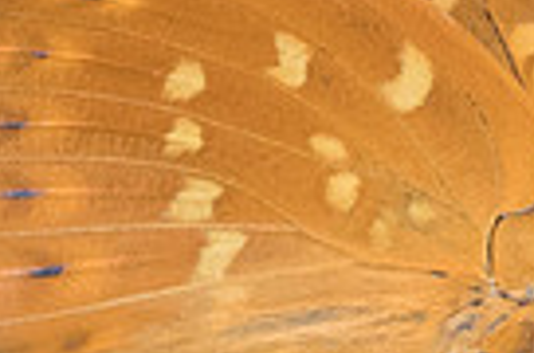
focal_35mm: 3760
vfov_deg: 0.4
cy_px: 140
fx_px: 55643
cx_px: 427
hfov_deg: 0.5
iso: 1000
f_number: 6
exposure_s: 1/320
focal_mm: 320
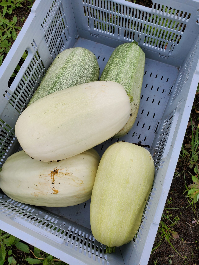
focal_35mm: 26
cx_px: 100
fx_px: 199
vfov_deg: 67.3
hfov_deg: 53.1
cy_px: 132
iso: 50
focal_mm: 4.3
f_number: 2.4
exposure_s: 1/936
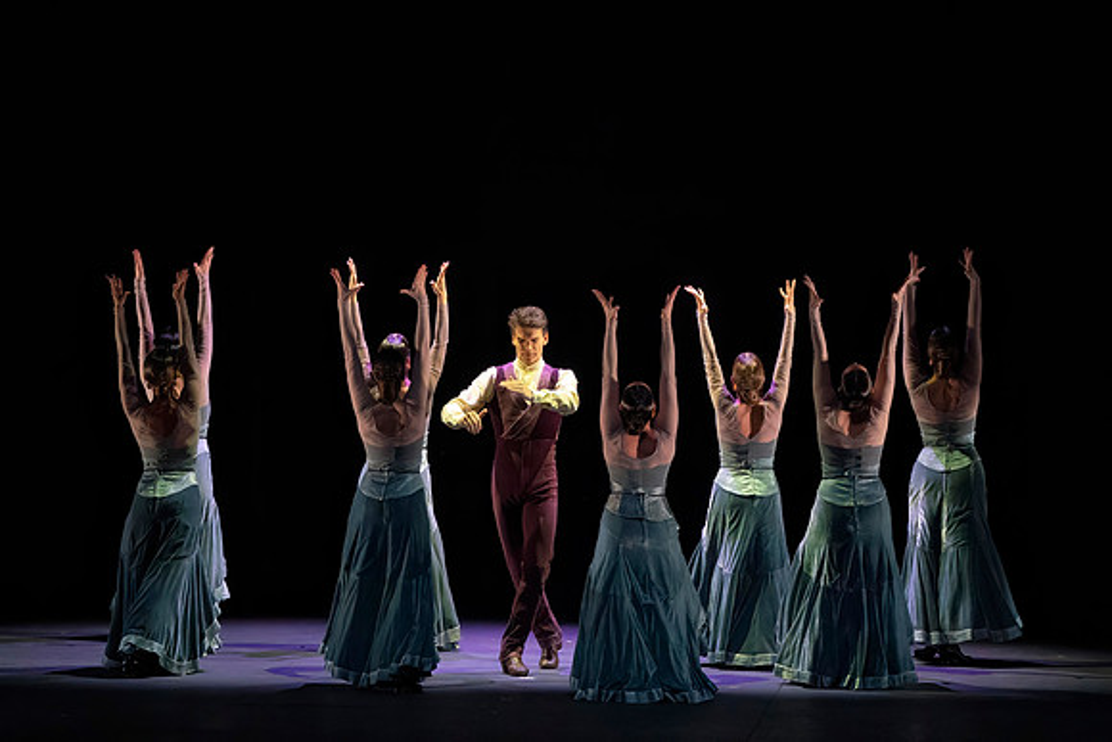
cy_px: 298
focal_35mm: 248
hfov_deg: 8.3
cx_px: 498
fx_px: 7660
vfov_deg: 5.5
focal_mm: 183
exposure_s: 1/400
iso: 10000
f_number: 5.6
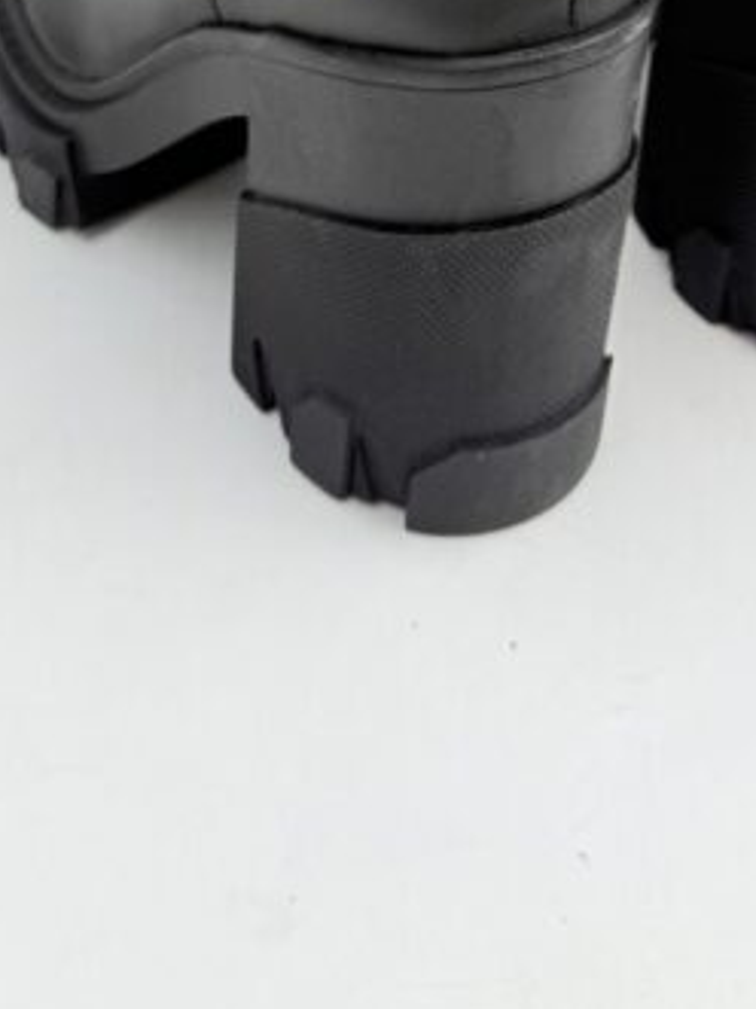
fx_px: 1690
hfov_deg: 25.2
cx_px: 408
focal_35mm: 58
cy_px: -143
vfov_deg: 29.4
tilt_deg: -29.7
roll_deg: -4.8
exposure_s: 1/805
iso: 80
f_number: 1.78
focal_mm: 6.76
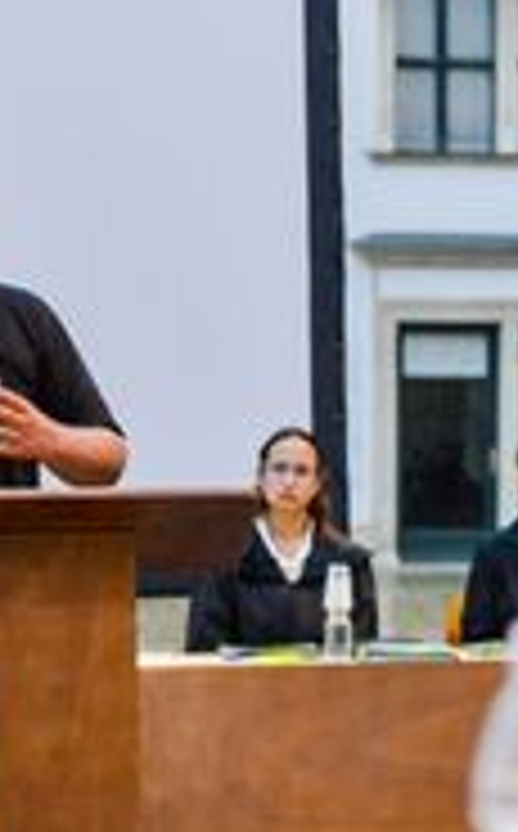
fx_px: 4490
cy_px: 355
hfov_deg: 6.6
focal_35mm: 198
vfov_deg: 10.6
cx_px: -117
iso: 2000
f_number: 3.5
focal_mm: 70
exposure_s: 1/100
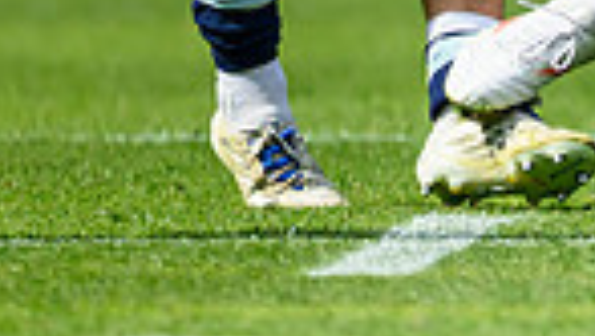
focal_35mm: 3765
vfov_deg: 0.3
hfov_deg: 0.6
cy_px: -260
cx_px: 1539
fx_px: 59455
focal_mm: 560
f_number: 4
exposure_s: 1/3200
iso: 500
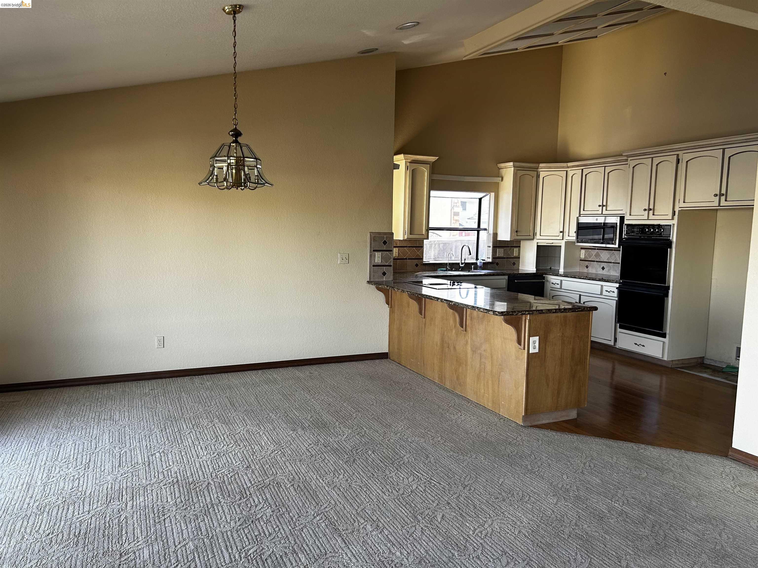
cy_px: 284
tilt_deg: -6.3
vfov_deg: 53.1
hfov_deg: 67.3
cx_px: 379
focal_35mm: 26
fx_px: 569
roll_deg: -1.1
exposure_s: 1/120
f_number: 1.5
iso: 80
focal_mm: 5.7
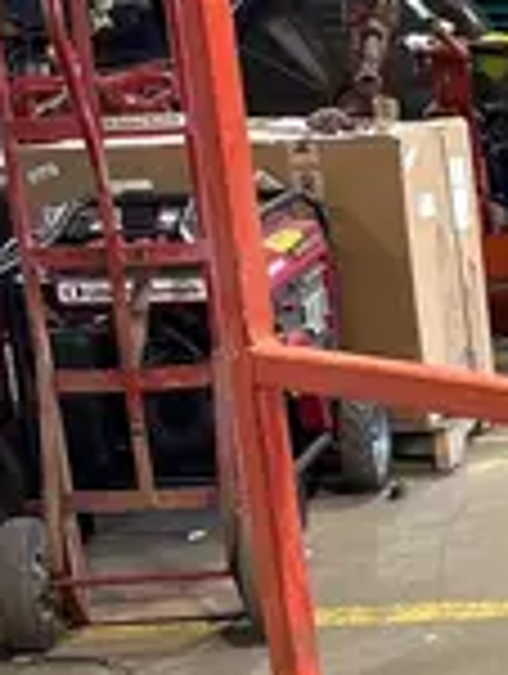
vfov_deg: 15.2
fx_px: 2478
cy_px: 700
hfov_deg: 10.7
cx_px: 1038
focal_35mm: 127
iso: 100
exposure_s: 1/60
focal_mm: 5.96
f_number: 1.6
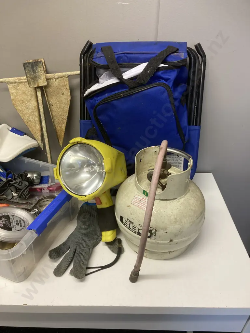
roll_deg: -1.2
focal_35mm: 28
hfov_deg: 49.7
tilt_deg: -32.3
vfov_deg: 63.4
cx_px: 125
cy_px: 166
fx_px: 270
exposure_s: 1/50
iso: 64
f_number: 1.8
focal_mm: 3.99
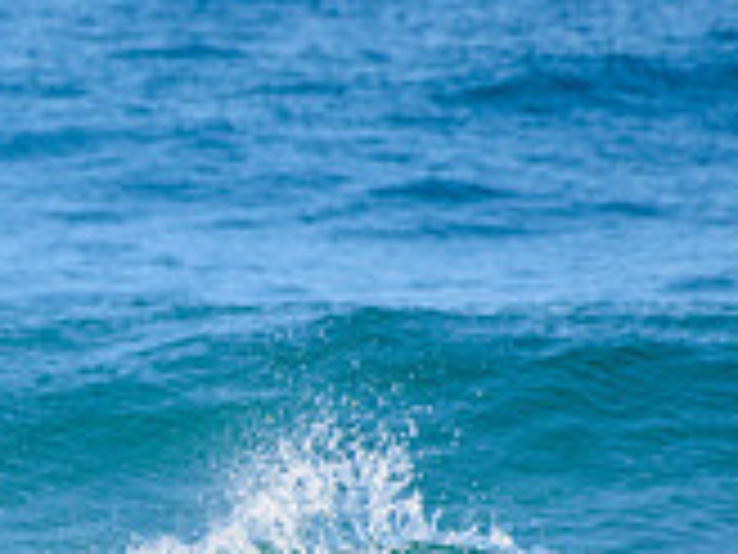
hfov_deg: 0.9
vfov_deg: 0.7
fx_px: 44537
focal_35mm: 2089
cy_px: 579
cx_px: -721
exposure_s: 1/2000
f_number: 5.6
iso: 200
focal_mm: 500
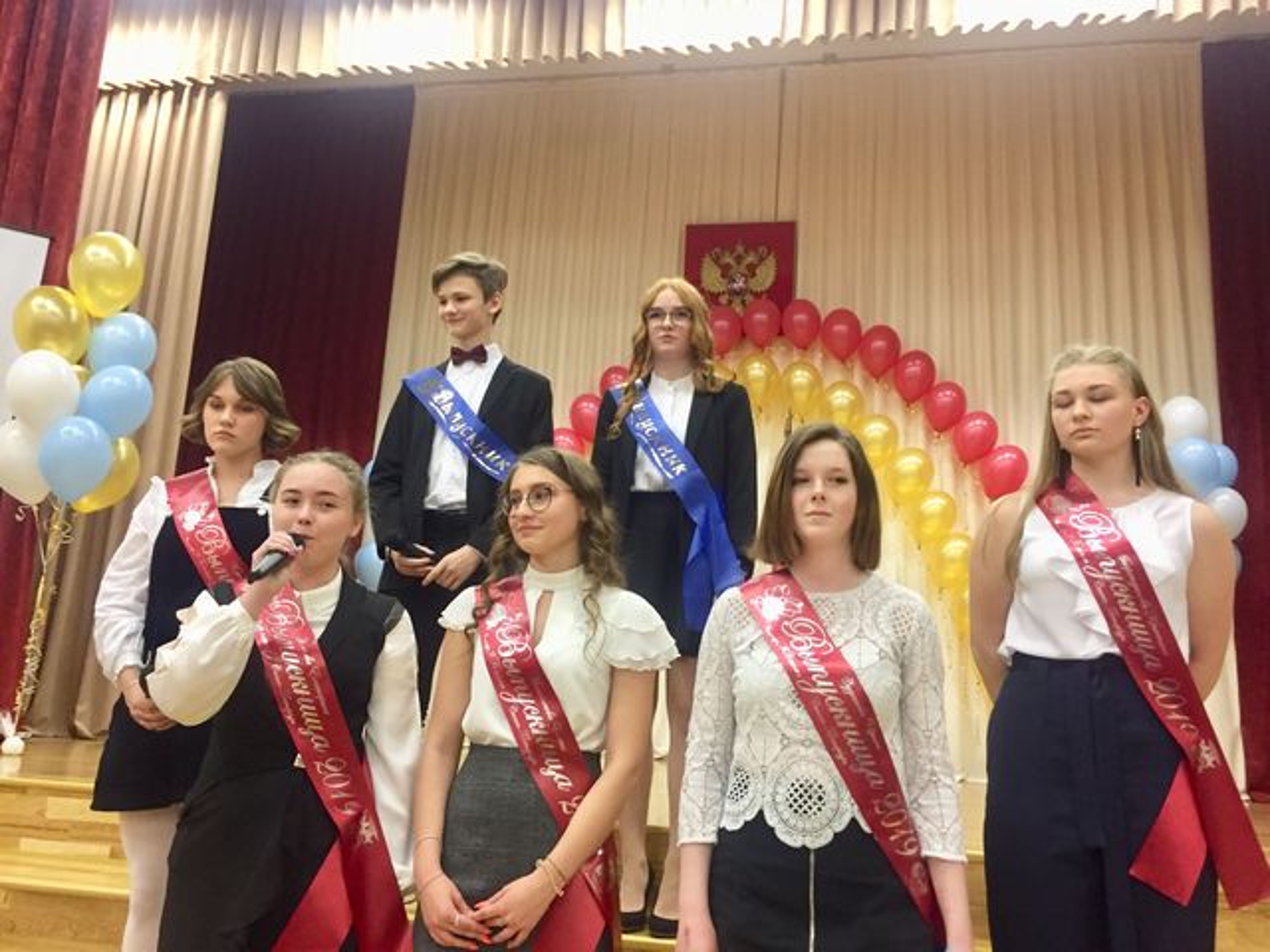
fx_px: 1064
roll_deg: -4.2
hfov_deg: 61.7
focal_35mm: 29
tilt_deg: +12.2
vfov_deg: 48.2
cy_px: 476
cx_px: 635
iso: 200
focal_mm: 4.15
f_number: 2.2
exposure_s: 1/33
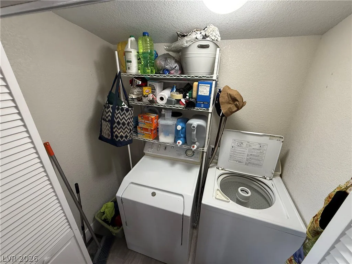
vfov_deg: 85.7
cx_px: 176
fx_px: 142
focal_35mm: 14
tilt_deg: -23.8
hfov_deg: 102.1
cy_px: 132
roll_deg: -0.4
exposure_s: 1/60
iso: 400
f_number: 2.2
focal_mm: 2.22
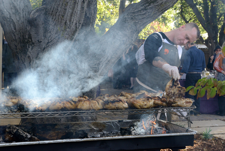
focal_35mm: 70
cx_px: 112
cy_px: 76
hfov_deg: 28.8
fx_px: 438
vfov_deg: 19.5
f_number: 10
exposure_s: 1/400
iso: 1000
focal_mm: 70
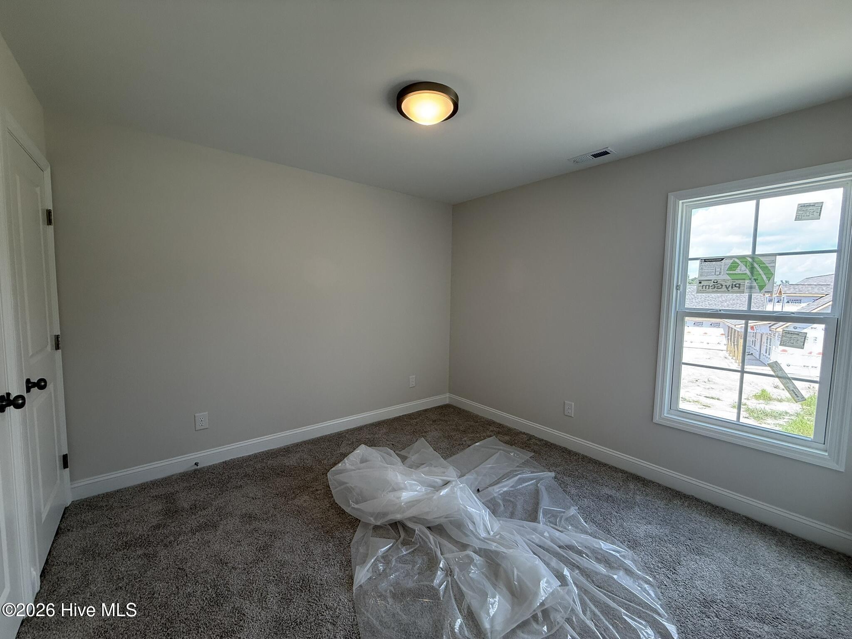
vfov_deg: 85.7
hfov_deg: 102.1
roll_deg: -0.8
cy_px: 320
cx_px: 426
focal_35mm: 14
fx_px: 345
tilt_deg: -3.9
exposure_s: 1/120
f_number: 2.2
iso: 80
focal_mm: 2.22
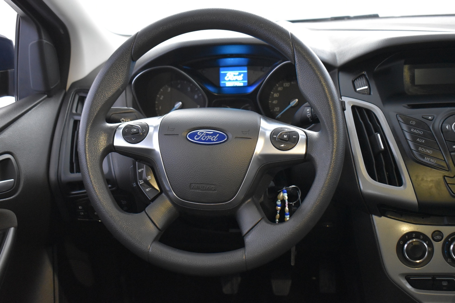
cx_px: 228
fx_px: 550
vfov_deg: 30.8
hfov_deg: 45.0
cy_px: 152
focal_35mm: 44
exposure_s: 1/15
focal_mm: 29
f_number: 4.2
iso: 3200
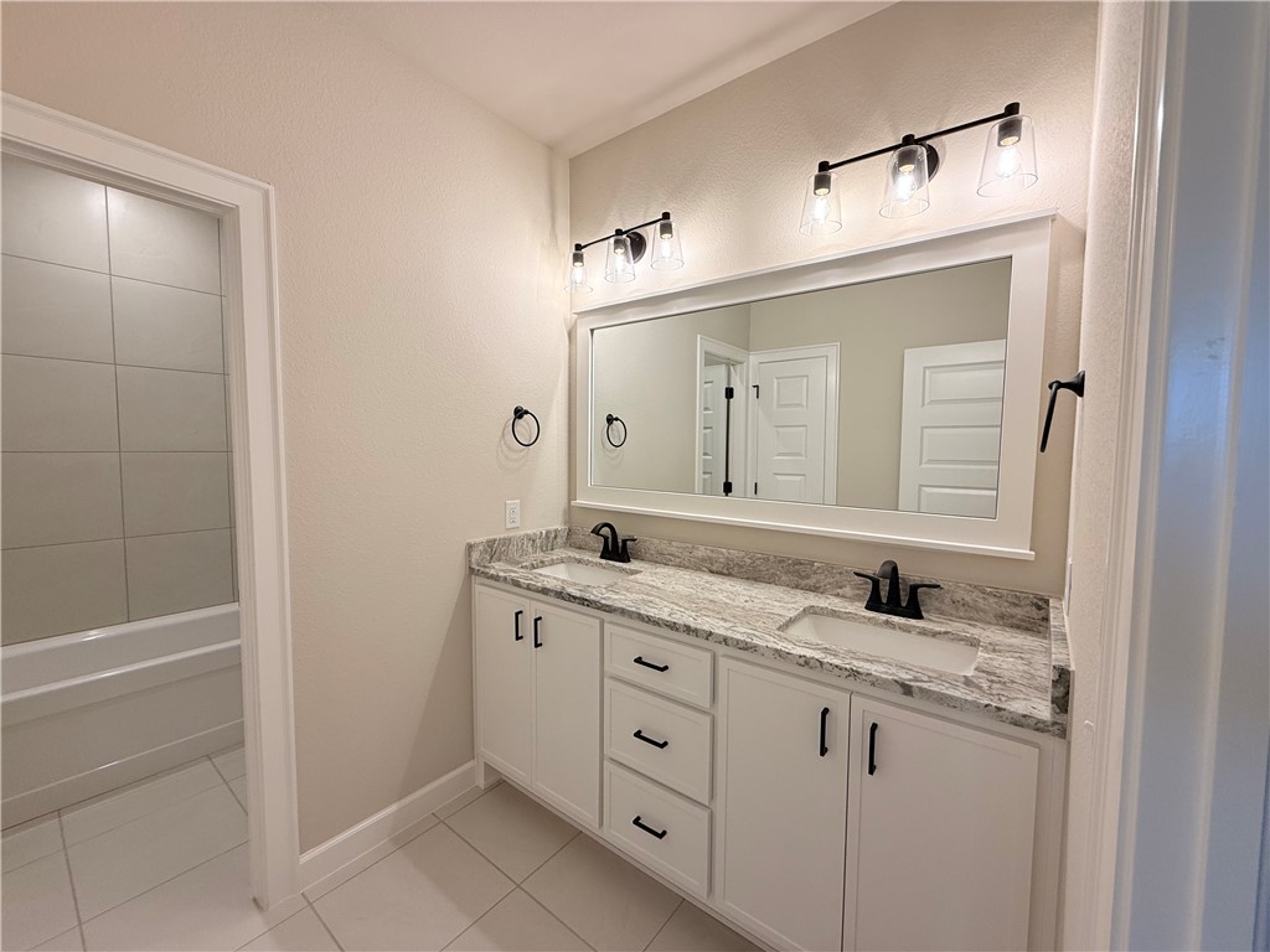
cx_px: 635
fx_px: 514
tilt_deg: -3.2
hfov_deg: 102.1
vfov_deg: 85.7
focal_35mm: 14
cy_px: 476
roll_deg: -0.4
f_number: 2.2
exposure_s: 1/120
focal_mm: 2.22
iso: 100
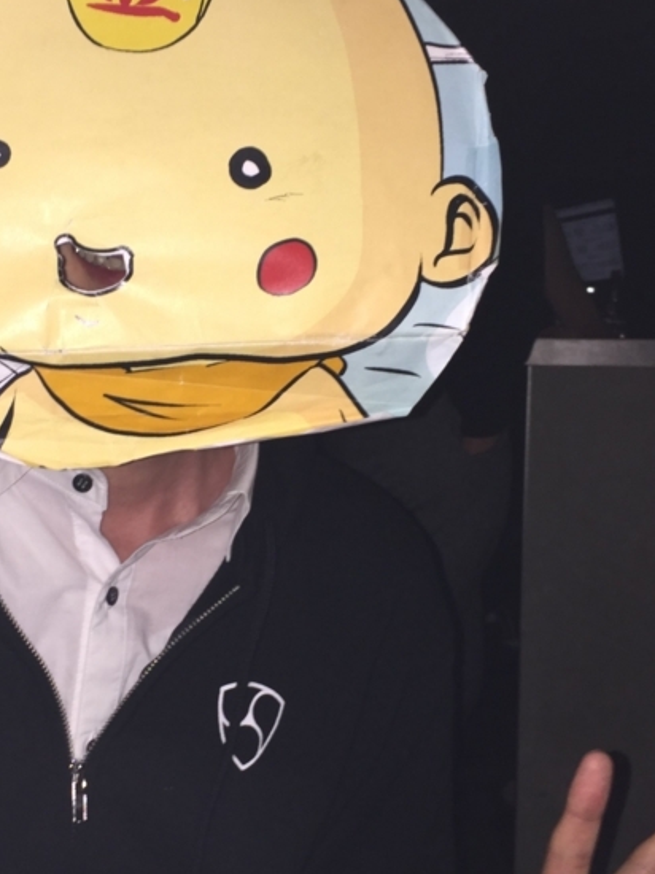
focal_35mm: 54
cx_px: 226
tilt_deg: -2.8
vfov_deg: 35.5
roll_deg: -1.4
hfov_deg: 26.9
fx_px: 1363
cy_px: 467
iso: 32
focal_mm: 4.15
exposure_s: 1/17
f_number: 2.2
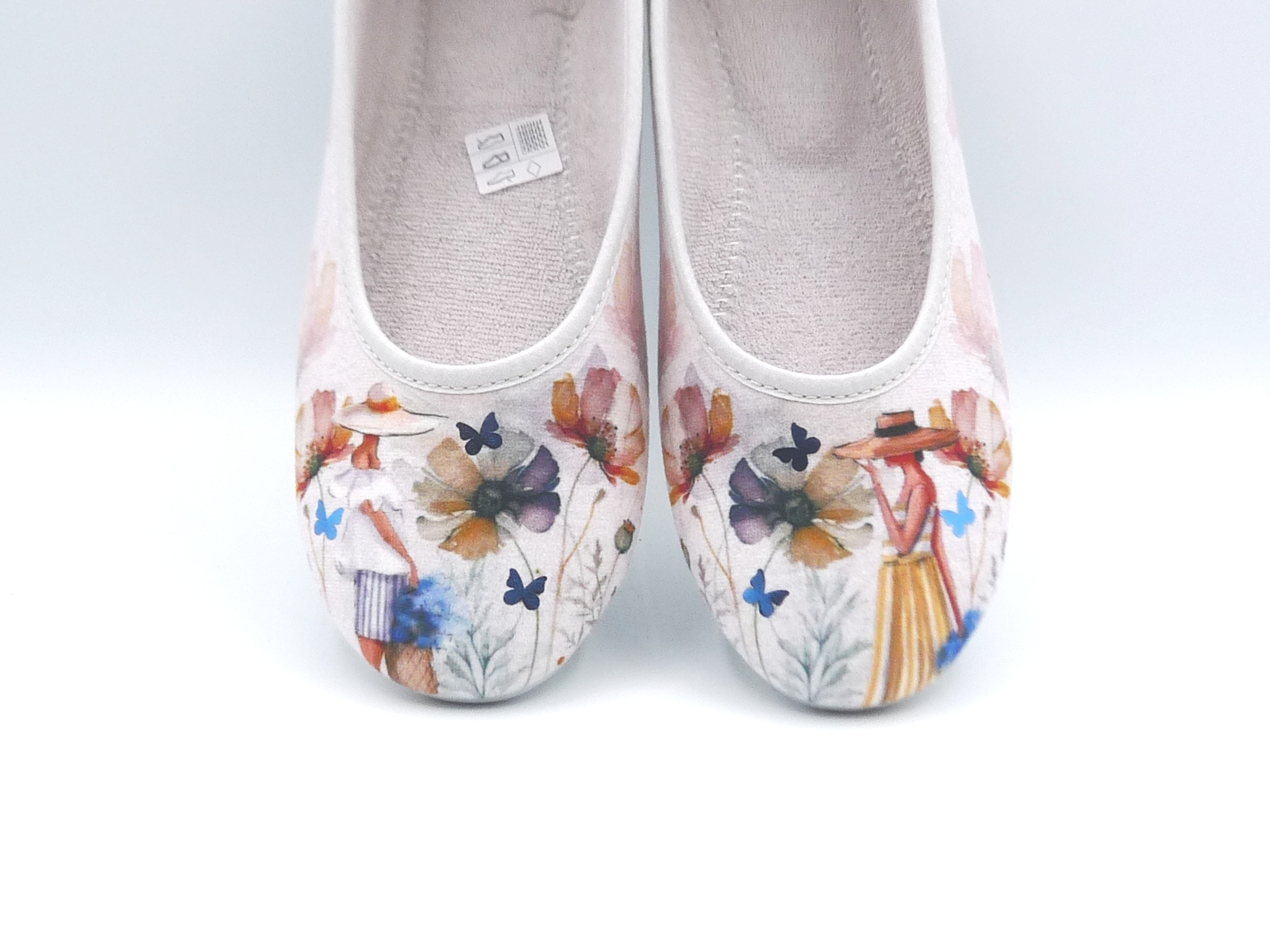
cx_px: 635
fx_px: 1798
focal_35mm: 49
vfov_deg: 29.7
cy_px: 476
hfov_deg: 38.9
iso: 100
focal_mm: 4.9
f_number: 4.5
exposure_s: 1/250
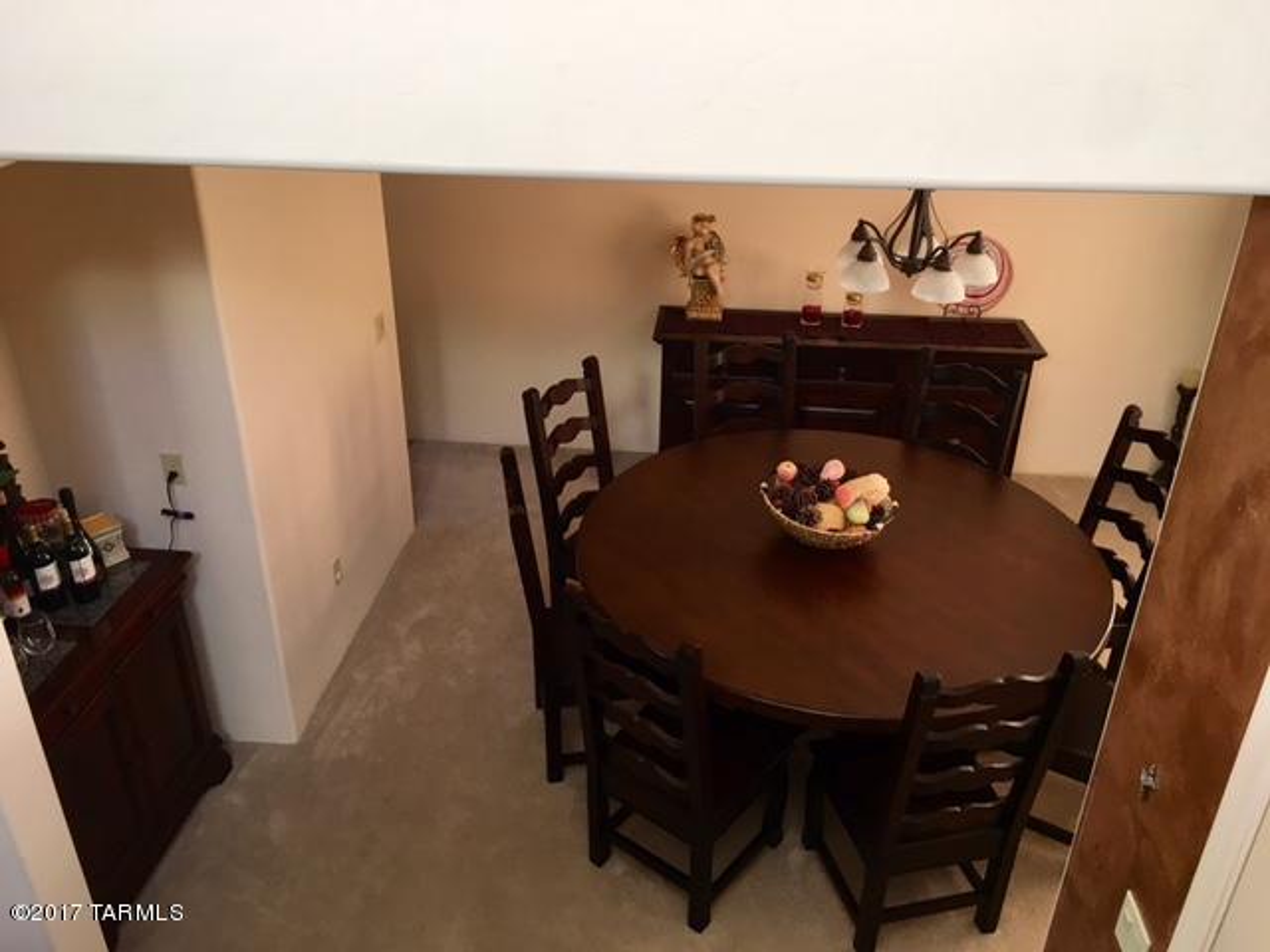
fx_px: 1064
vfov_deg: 48.2
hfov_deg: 61.7
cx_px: 635
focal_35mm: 29
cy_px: 476
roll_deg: +1.2
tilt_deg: -28.7
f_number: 2.2
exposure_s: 1/30
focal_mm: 4.15
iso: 64
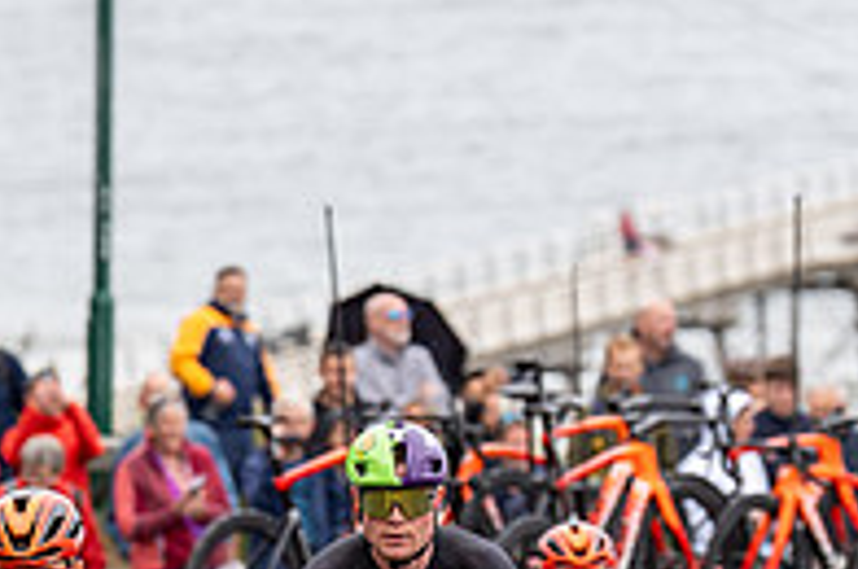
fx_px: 10350
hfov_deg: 4.7
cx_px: -103
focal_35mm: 435
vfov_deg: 3.1
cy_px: 441
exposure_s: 1/1000
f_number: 3.5
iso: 320
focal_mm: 126
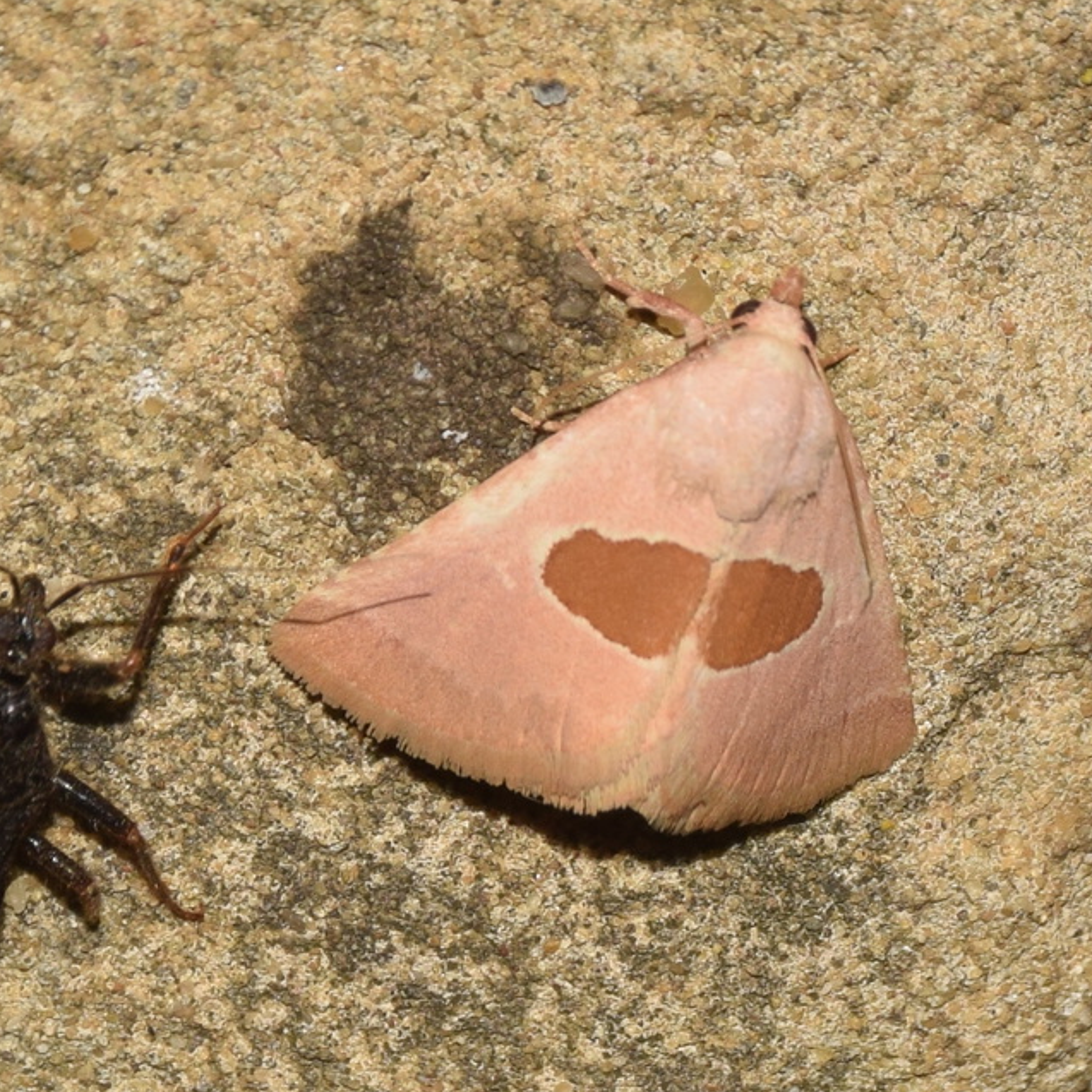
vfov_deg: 6.5
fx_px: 9601
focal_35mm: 269
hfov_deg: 6.5
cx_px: 600
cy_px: 545
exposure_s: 1/160
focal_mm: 140
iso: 100
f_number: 13
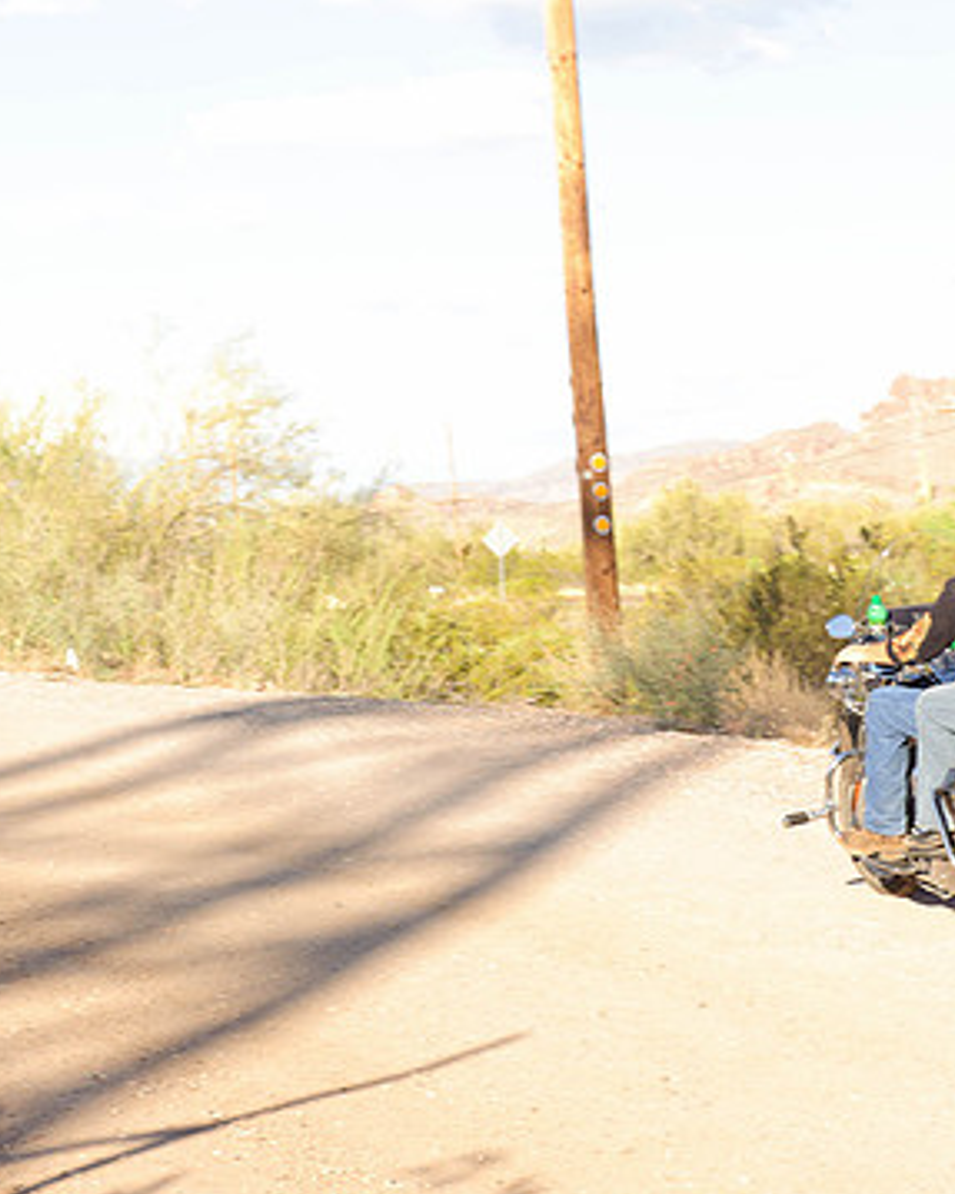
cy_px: 585
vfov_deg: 18.1
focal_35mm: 106
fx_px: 3747
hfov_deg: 14.5
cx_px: 752
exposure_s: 1/250
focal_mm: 70
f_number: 8
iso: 200
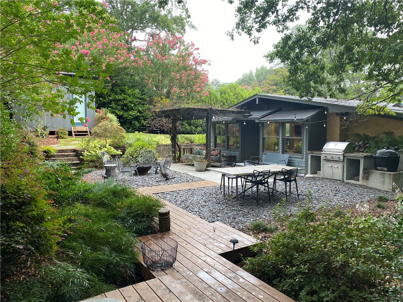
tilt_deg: -3.1
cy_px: 151
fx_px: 303
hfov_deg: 67.3
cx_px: 202
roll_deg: +0.2
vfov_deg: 53.1
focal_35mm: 26
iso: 100
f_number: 1.8
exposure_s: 1/121
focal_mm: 4.25
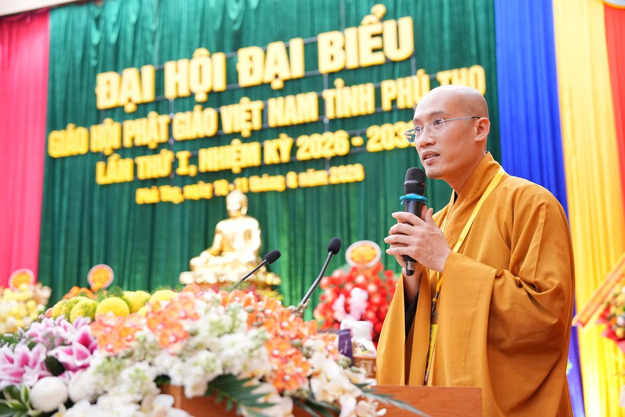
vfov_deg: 29.9
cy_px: 208
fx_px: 781
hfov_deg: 43.6
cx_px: 312
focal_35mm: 45
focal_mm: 45
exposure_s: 1/160
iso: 2500
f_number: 2.8
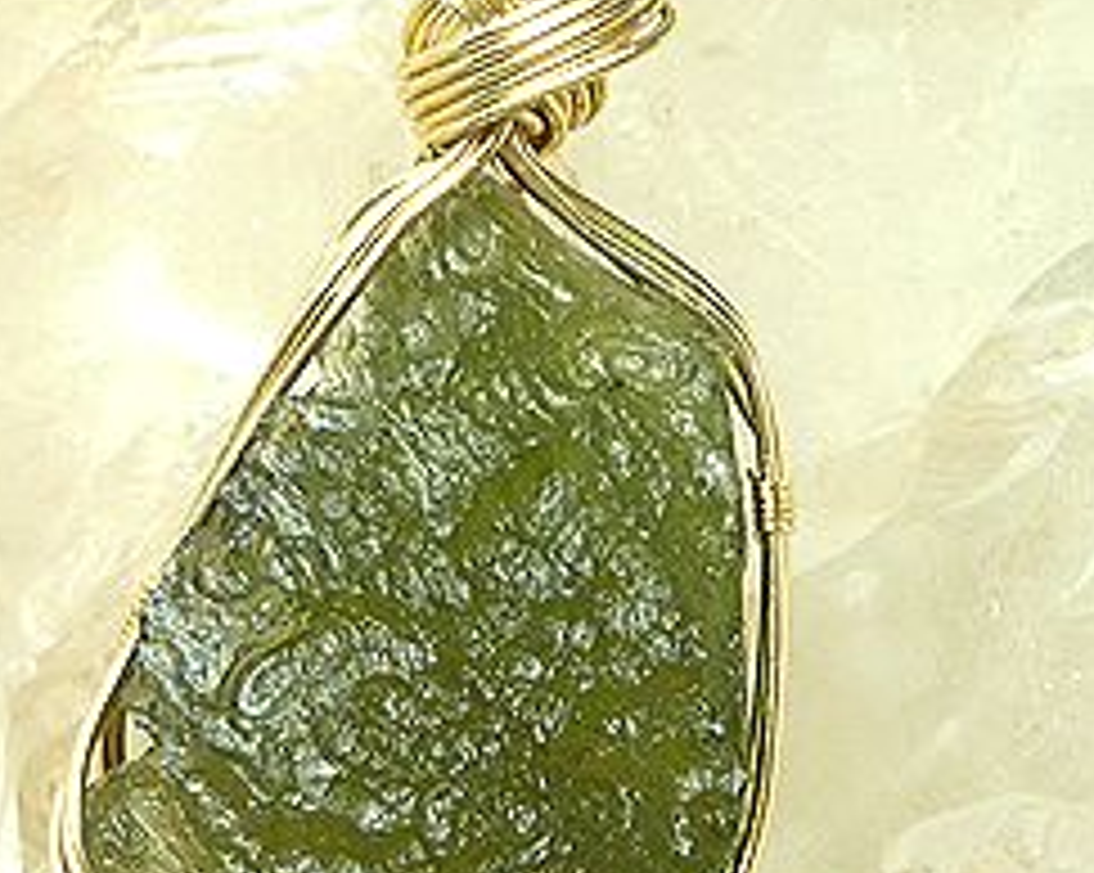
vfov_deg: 11.3
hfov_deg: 14.1
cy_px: 468
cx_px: 468
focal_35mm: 137
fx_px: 4432
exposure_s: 1/30
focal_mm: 6.9
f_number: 3.7
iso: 125
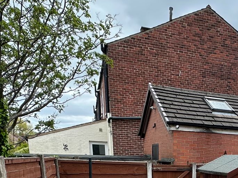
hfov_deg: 41.8
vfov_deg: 27.5
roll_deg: -2.8
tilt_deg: -16.7
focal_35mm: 42
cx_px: 206
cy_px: 243
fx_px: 289
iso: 40
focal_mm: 2.22
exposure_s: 1/433
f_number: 2.2
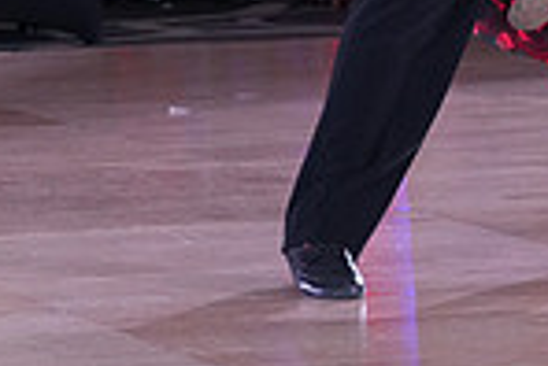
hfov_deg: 6.1
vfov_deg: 4.1
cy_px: -201
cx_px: 281
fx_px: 5135
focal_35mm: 337
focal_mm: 86
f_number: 5
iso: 2500
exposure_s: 1/250
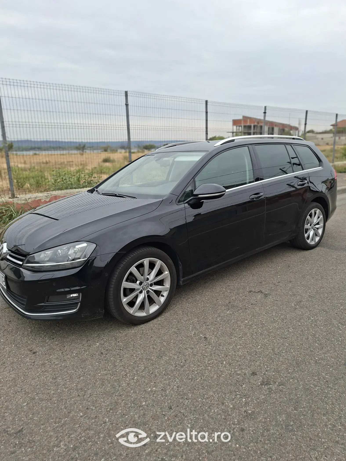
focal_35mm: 23
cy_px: 230
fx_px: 307
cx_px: 173
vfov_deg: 73.9
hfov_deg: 58.9
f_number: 1.8
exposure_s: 1/445
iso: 40
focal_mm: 5.54
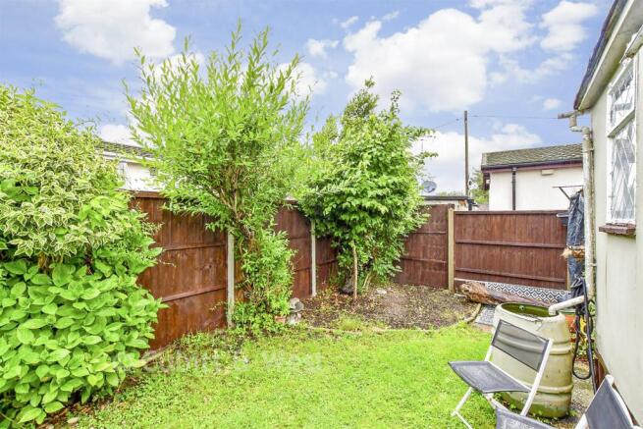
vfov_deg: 77.4
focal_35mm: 15
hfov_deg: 100.4
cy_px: 214
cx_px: 322
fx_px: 268
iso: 500
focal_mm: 10
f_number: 8
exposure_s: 1/80
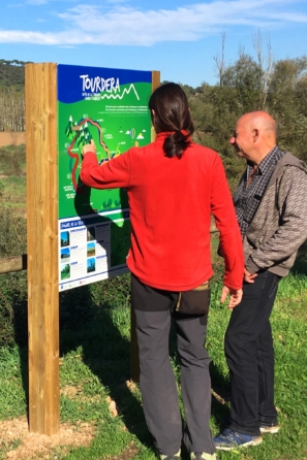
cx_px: 11
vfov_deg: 38.2
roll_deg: +0.2
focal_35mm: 52
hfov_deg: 24.9
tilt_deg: -6.6
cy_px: 211
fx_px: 666
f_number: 2.2
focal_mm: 4.15
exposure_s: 1/1637
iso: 25
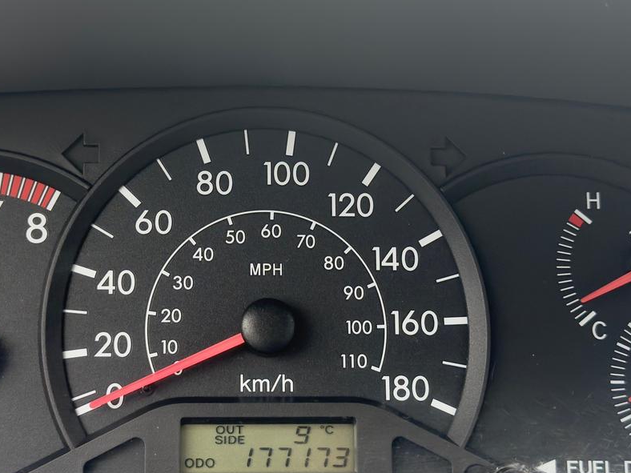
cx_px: 248
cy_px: 314
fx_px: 711
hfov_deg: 47.5
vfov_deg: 36.5
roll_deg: -0.5
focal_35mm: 39
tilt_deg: -20.0
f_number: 1.78
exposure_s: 1/109
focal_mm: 6.76
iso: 125
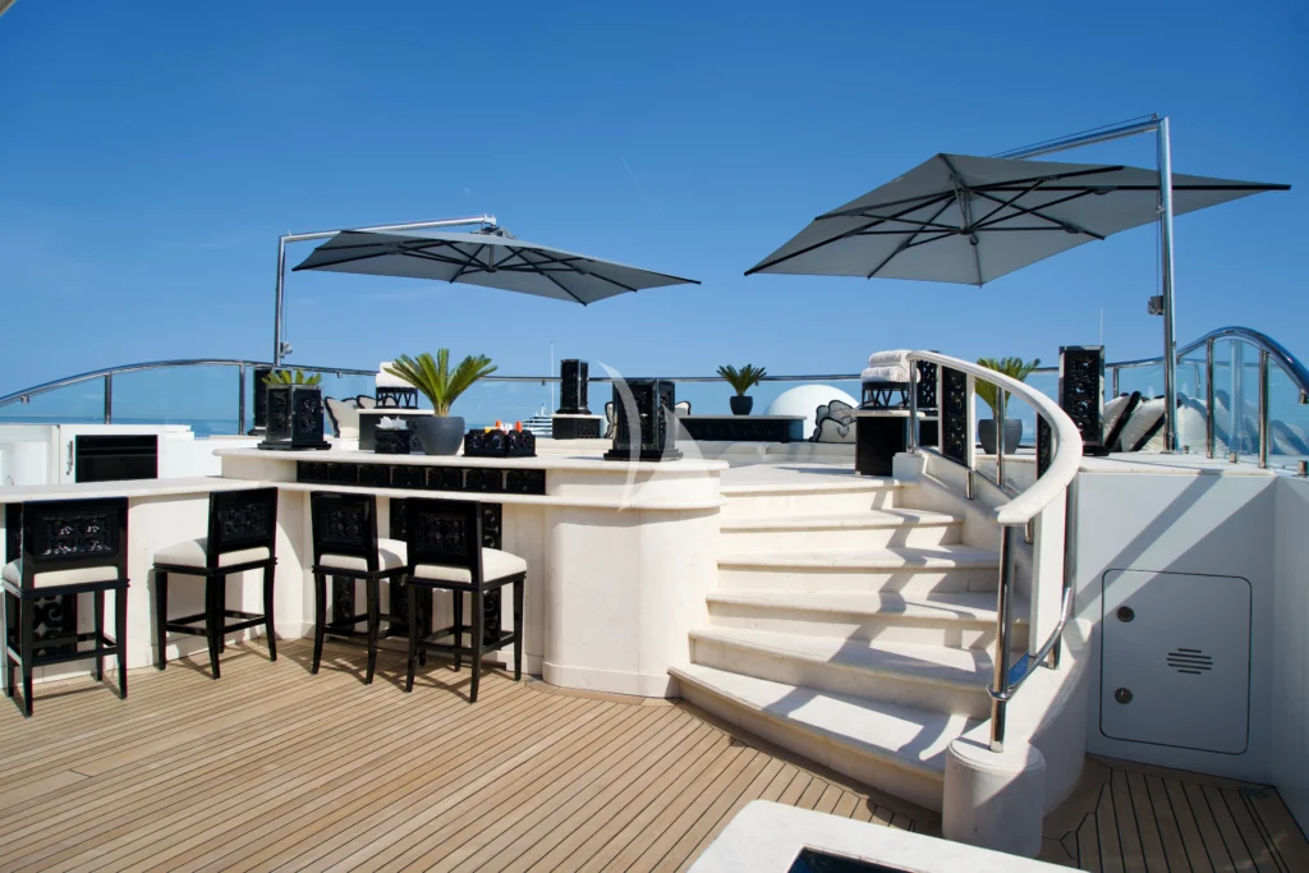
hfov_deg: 73.7
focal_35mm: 24
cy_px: 436
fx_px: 873
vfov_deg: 53.1
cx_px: 654
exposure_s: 1/1000
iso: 100
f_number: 5
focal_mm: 24
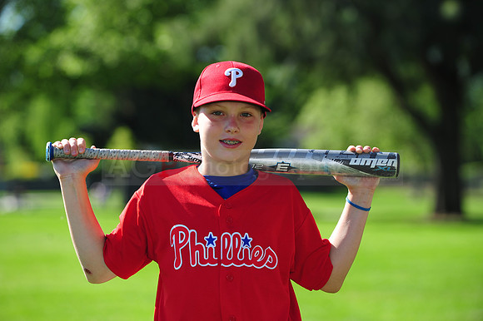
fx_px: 2078
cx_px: 242
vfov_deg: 8.8
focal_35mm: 155
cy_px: 160
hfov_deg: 13.3
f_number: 5
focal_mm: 155
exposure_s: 1/640
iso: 200
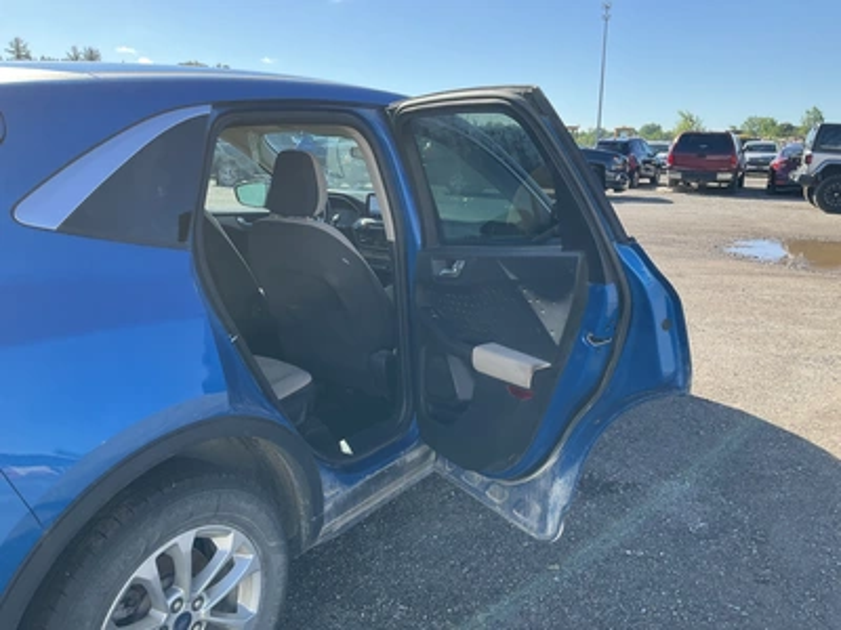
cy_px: 315
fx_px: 705
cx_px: 420
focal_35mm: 29
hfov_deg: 61.7
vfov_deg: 48.2
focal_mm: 3
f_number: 1.8
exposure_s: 1/514
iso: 25
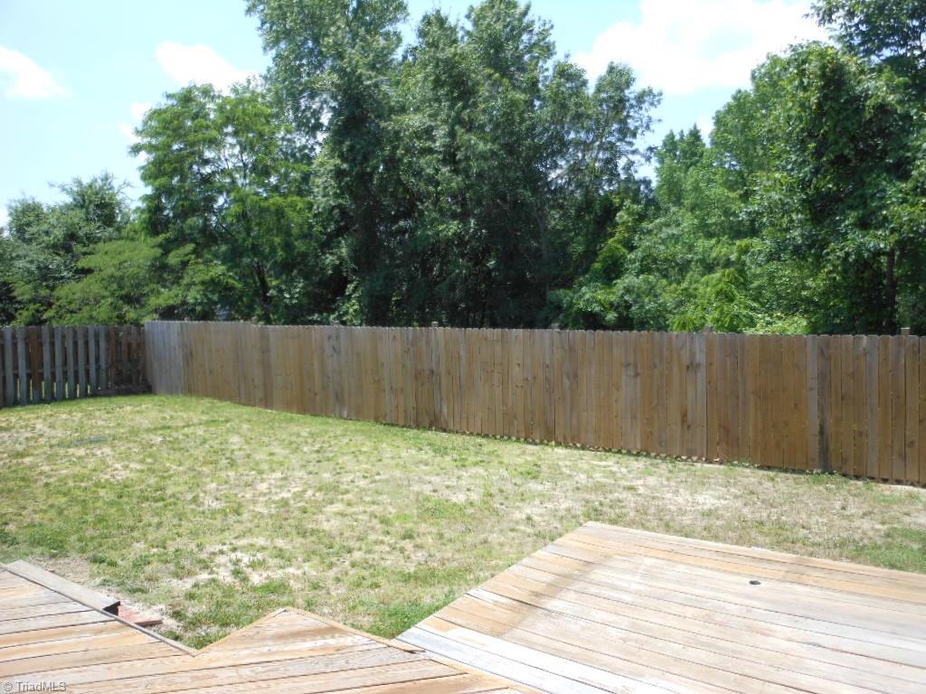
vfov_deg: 49.7
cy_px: 347
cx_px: 463
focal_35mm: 28
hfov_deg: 63.4
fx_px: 749
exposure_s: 1/400
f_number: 3.7
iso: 80
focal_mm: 5
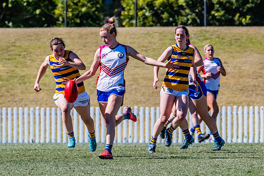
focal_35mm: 829
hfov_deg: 2.5
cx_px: 52
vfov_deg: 1.7
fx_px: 6080
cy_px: 103
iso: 800
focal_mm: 420
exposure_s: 1/1600
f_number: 10
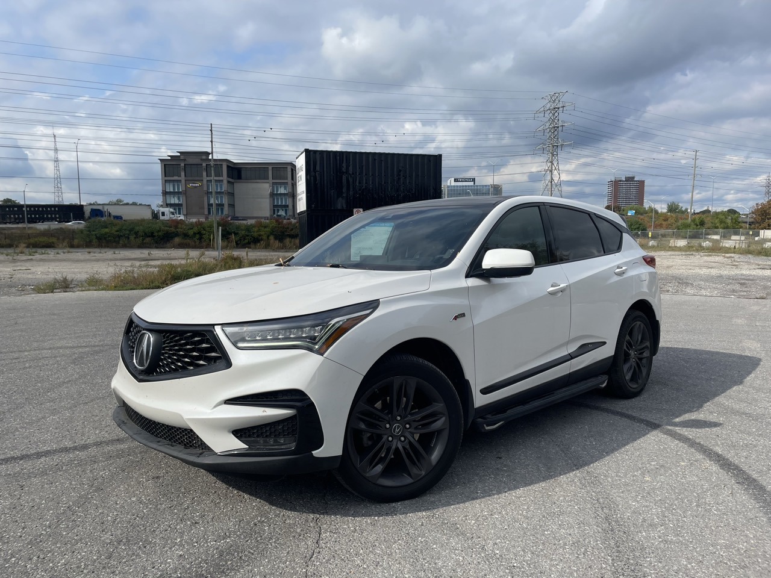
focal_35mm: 26
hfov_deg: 67.3
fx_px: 579
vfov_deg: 53.1
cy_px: 289
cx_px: 386
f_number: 1.6
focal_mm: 4.2
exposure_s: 1/4132
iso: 32
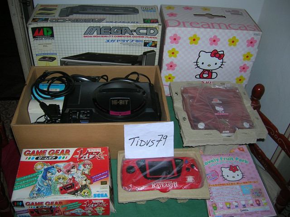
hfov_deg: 54.0
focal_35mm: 34
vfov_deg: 41.7
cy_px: 108
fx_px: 285
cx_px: 145
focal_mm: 5.7
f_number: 2.9
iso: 50
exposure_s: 1/60.1
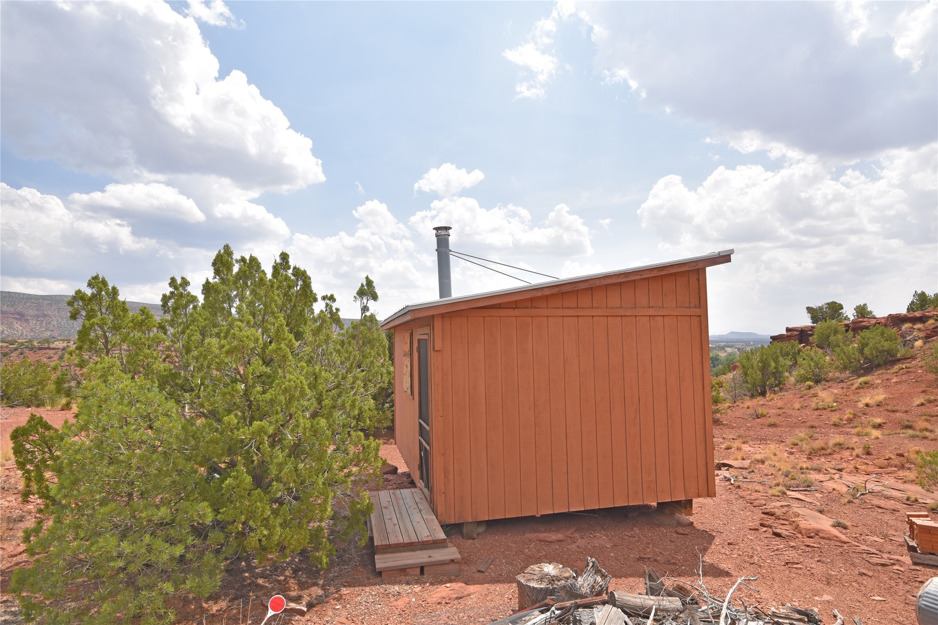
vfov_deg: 63.2
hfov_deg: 85.4
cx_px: 469
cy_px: 312
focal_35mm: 20
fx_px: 508
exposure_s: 1/400
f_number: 10
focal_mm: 13
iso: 200
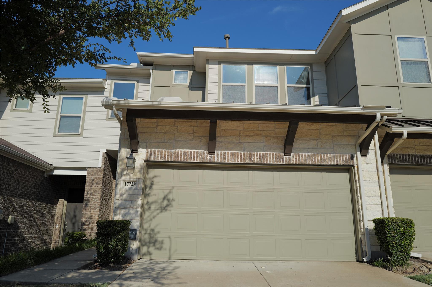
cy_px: 144
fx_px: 336
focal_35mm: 28
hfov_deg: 65.5
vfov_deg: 46.3
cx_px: 216
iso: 100
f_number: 5.6
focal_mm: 28
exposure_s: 1/640
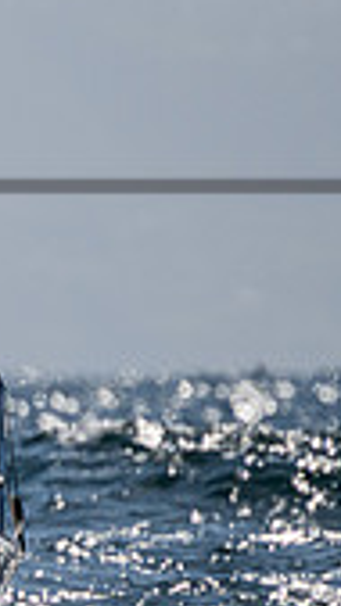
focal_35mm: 1966
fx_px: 31618
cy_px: 424
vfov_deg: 1.1
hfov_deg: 0.6
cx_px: -619
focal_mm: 400
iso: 400
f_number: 5.6
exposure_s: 1/8000
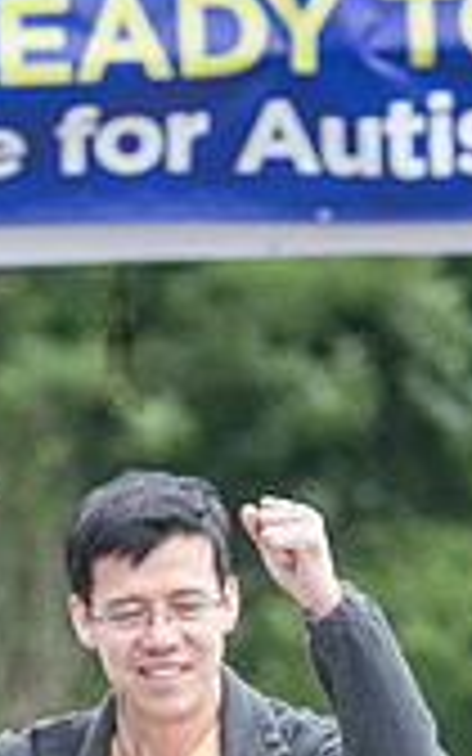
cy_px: 772
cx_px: 117
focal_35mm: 474
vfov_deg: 4.4
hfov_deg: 2.8
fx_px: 9756
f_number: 4
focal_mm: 135
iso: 1000
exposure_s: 1/2000
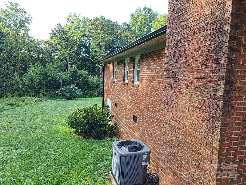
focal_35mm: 24
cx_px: 123
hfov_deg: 71.6
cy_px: 92
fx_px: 171
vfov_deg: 56.8
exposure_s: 1/120
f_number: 1.8
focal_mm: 5.23
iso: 50
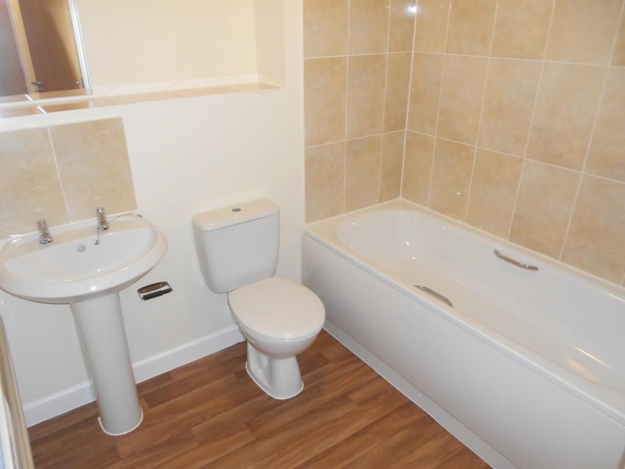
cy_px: 234
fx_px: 469
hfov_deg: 67.3
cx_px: 312
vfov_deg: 53.1
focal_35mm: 26
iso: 200
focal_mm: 4.6
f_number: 3.2
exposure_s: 1/25
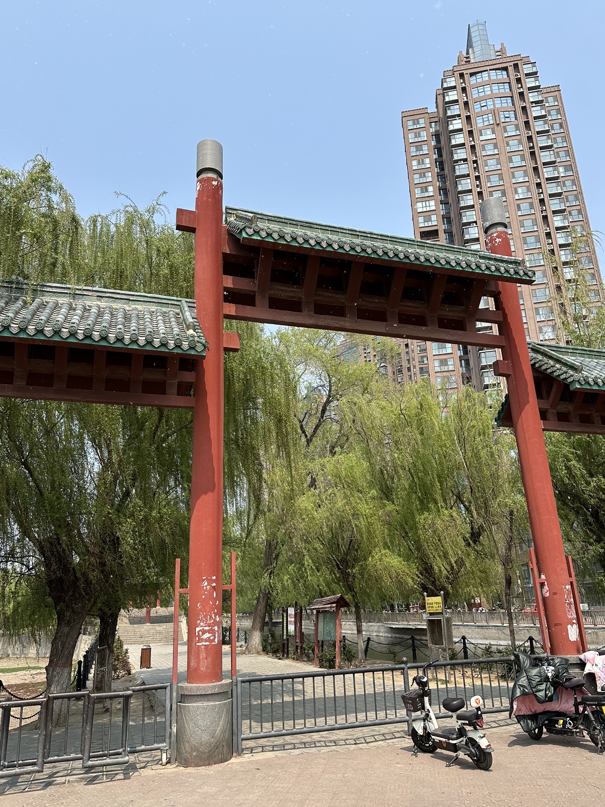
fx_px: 583
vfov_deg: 69.4
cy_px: 415
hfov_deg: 54.9
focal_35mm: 25
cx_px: 305
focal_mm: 6.86
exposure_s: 1/3717
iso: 80
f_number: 1.78
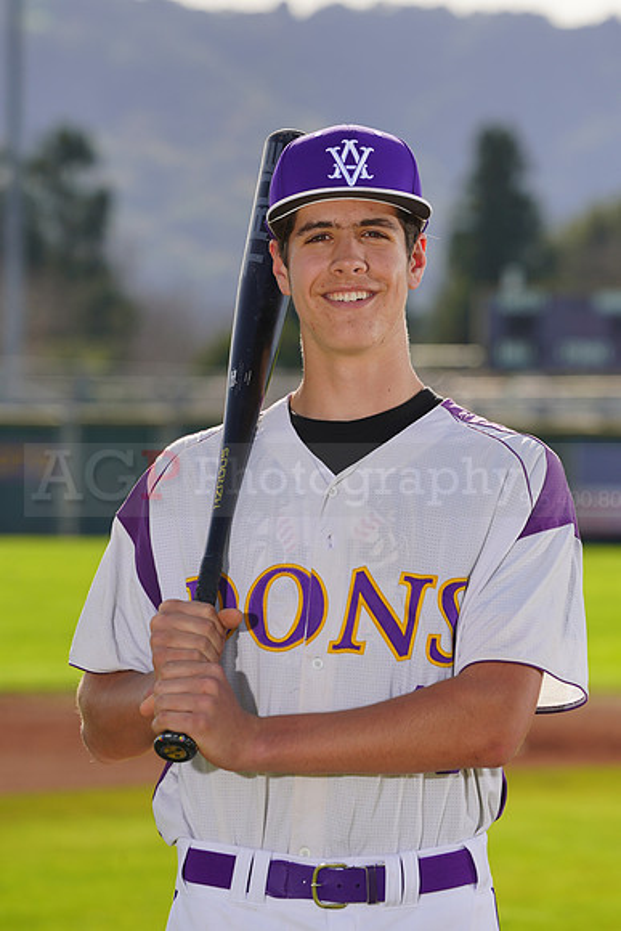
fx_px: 6697
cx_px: 310
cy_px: 466
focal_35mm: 259
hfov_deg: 5.3
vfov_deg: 7.9
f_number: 9
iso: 100
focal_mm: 259
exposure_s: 1/250
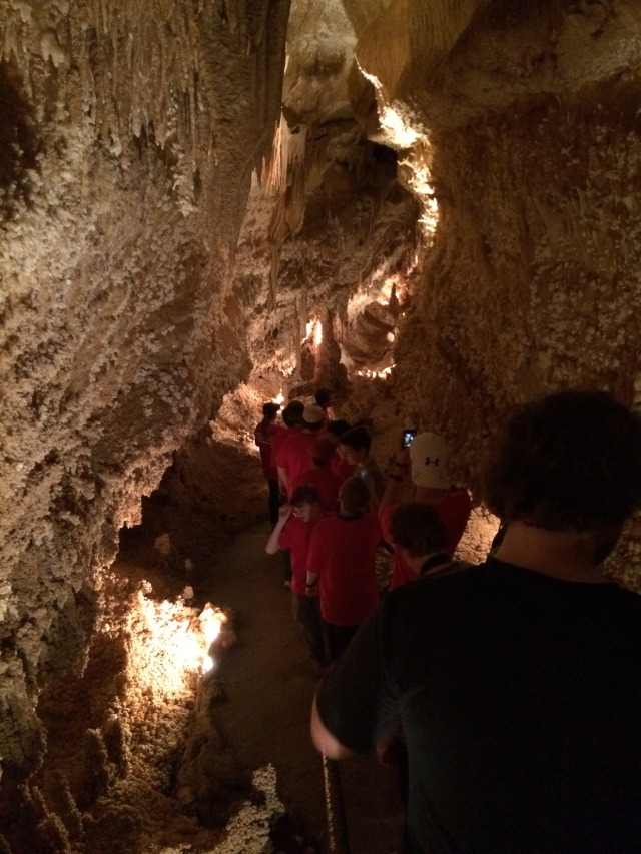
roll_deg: +2.9
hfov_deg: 48.2
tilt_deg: -18.0
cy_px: 427
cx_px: 320
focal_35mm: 29
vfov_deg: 61.7
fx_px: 716
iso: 640
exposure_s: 1/15
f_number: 2.2
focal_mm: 4.15
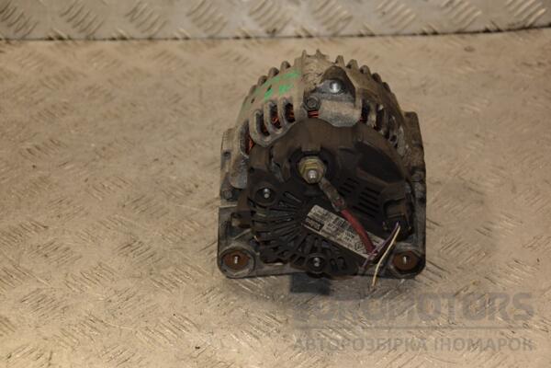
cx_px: 276
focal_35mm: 87
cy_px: 184
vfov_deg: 15.7
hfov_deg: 23.4
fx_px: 1331
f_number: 5
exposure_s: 1/160
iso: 800
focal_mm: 58
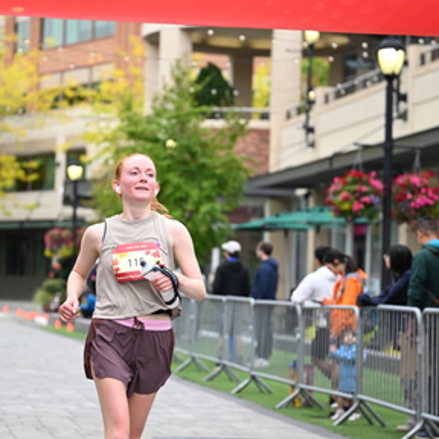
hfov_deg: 14.0
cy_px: 213
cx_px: 190
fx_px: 1794
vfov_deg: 14.0
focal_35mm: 125
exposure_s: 1/2000
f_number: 2.8
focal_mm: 77
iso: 640
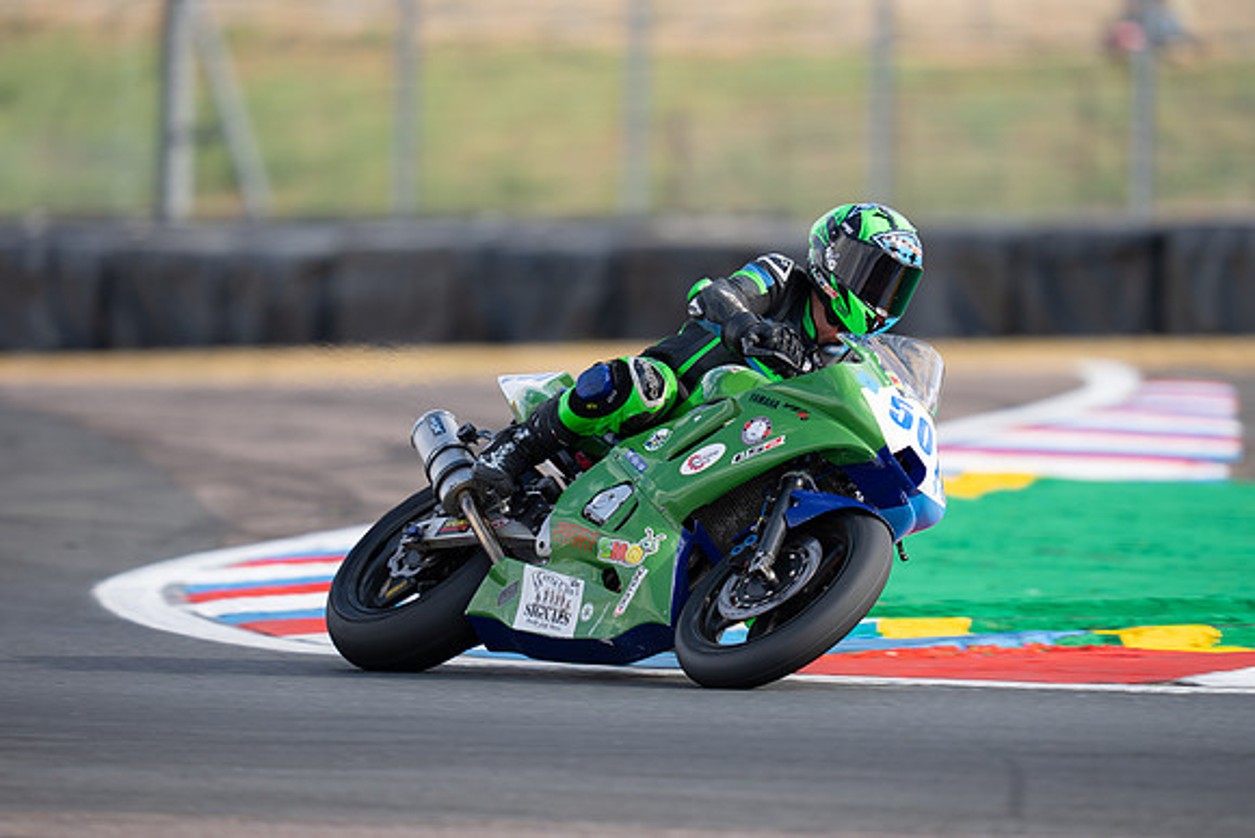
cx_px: 671
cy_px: 398
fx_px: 14970
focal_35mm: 429
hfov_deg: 4.8
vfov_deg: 3.2
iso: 100
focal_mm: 400
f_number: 2.8
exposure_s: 1/500
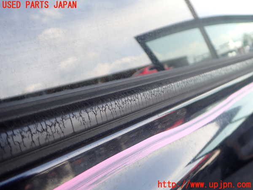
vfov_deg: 46.8
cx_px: 126
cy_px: 95
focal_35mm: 30
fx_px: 219
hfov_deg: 60.0
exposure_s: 1/160
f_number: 2.3
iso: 125
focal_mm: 5.4
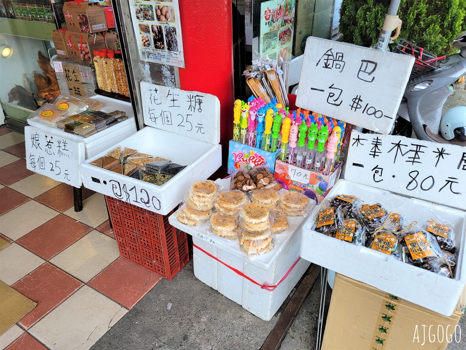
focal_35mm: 26
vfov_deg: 53.1
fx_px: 350
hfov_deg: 67.3
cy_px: 175
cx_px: 233
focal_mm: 5.4
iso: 40
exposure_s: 1/455
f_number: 1.8
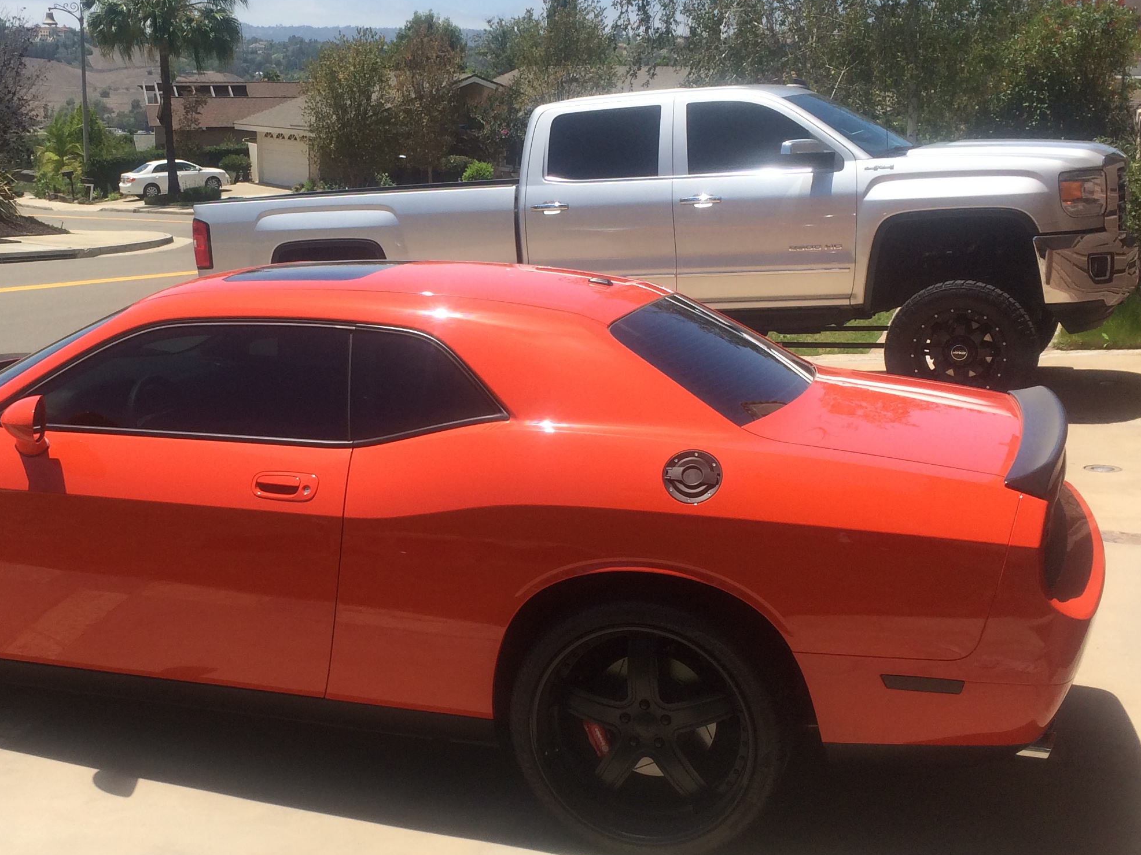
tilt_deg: -13.1
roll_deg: -0.7
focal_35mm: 48
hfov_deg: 39.3
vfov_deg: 30.3
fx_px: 1582
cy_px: 459
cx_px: 413
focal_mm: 4.15
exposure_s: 1/1786
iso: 32
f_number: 2.2
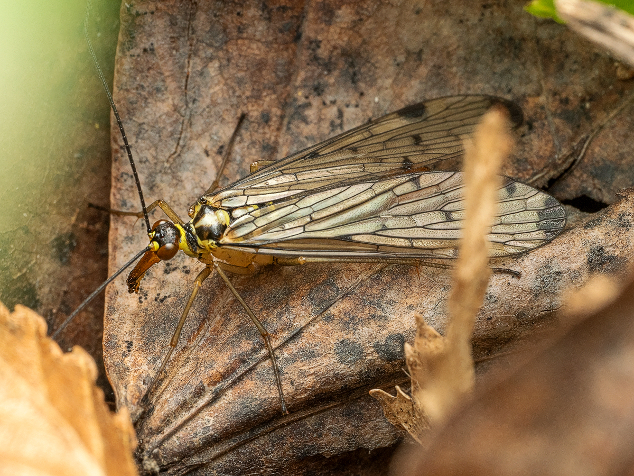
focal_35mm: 180
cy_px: 238
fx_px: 3297
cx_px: 317
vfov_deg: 8.2
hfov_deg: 11.0
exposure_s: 1/100
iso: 800
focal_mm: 90
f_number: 20
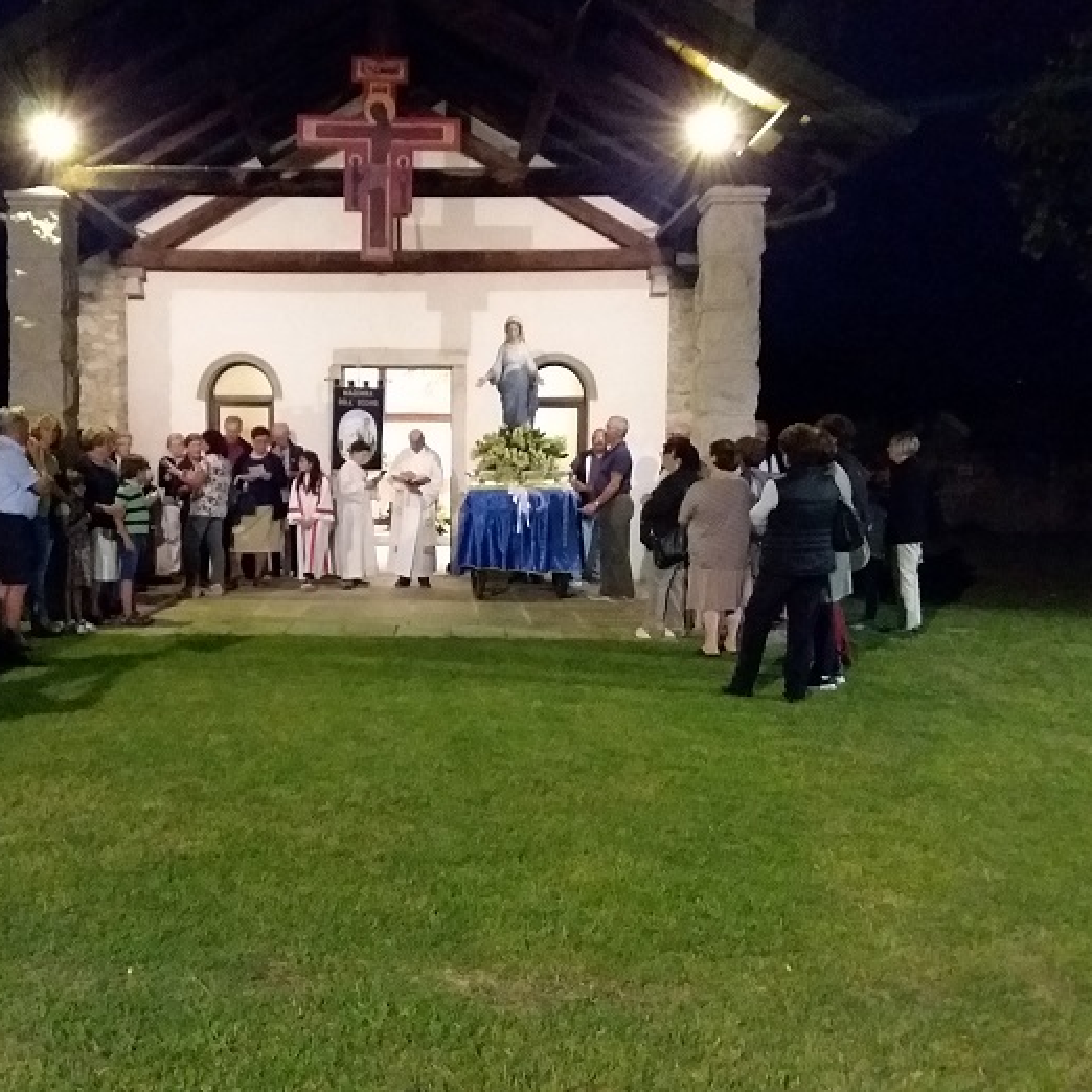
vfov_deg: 51.1
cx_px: 402
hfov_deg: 50.5
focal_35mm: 32
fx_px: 1142
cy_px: 545
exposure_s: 1/15
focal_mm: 2.91
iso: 500
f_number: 1.9
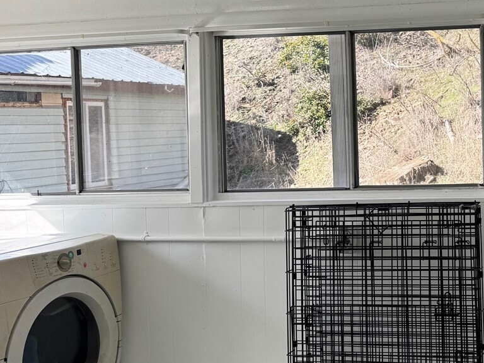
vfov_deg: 29.0
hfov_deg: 34.4
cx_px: 494
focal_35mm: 50
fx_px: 699
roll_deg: +2.0
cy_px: 140
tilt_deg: -2.1
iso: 80
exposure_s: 1/678
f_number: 1.78
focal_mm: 6.76
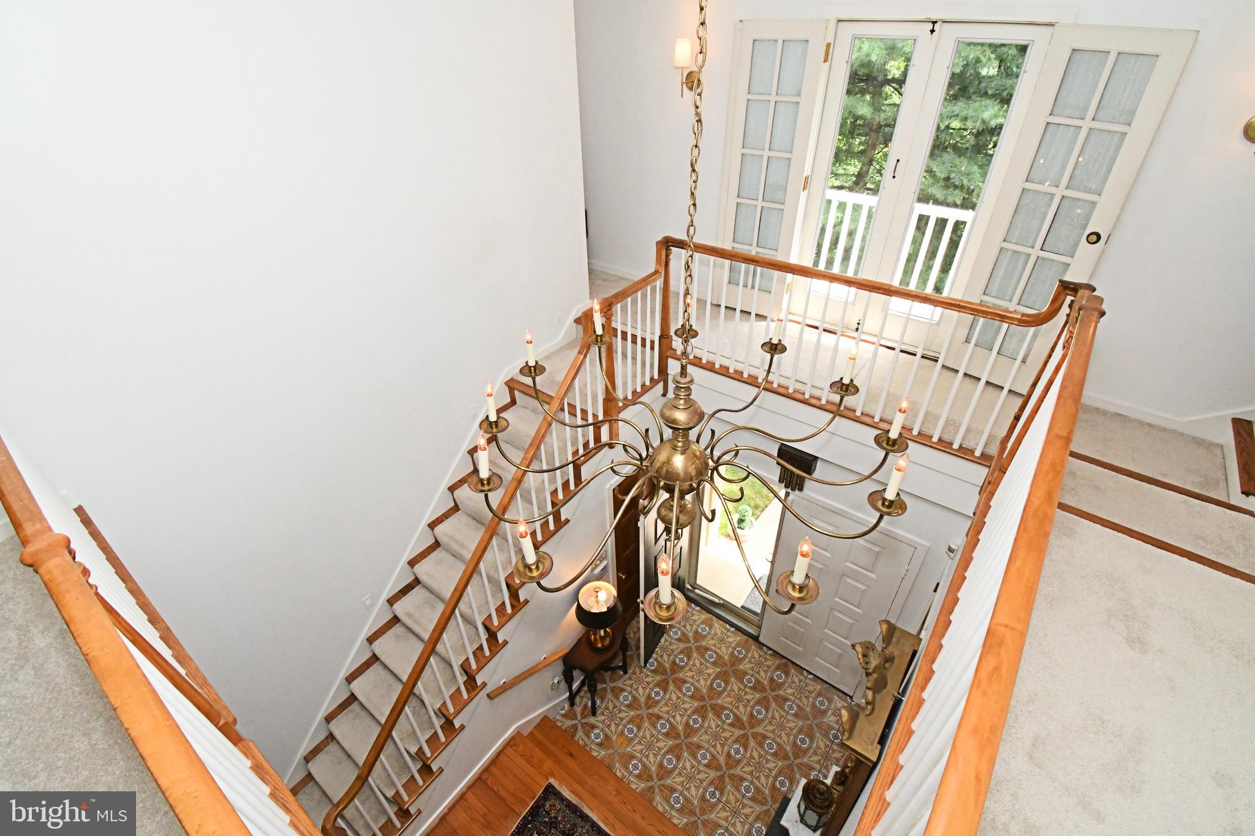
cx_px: 628
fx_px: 523
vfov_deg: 77.3
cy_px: 418
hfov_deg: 100.4
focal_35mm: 15
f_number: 13
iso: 4000
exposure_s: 1/250
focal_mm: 10
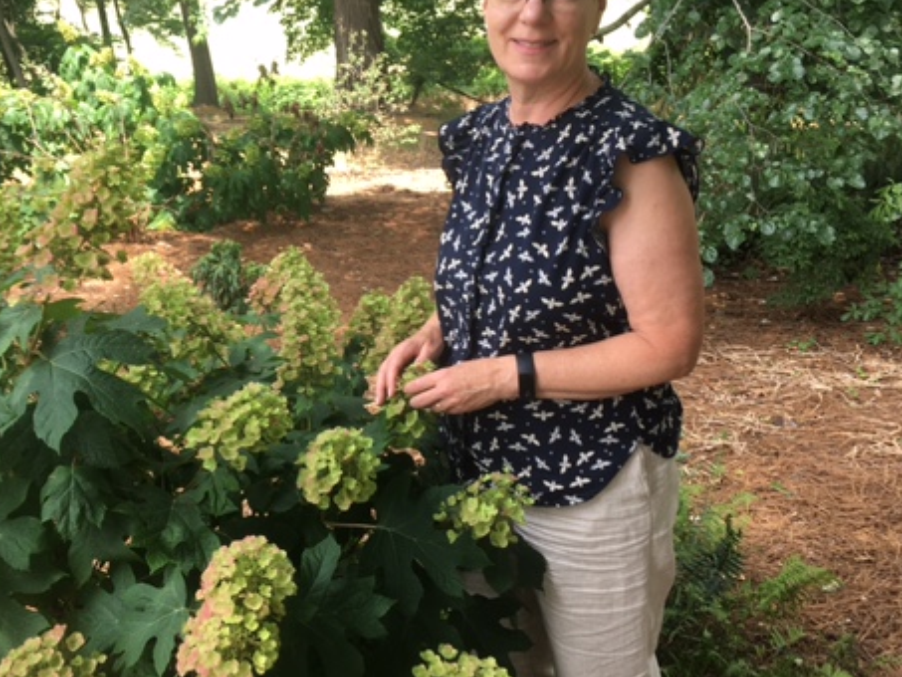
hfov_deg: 45.4
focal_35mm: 41
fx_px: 1069
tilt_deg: -22.7
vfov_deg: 35.2
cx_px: 344
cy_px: 342
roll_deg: +4.8
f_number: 2.2
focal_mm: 4.15
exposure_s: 1/120
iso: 32
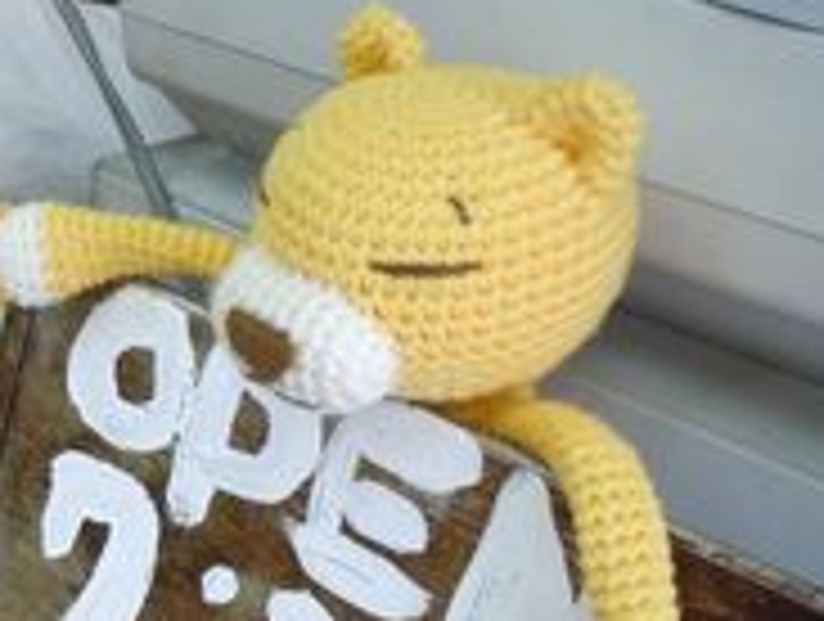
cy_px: 522
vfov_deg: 20.2
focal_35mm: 72
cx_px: 23
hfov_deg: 25.8
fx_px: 1717
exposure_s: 1/40
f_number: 4
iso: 400
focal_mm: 5.9
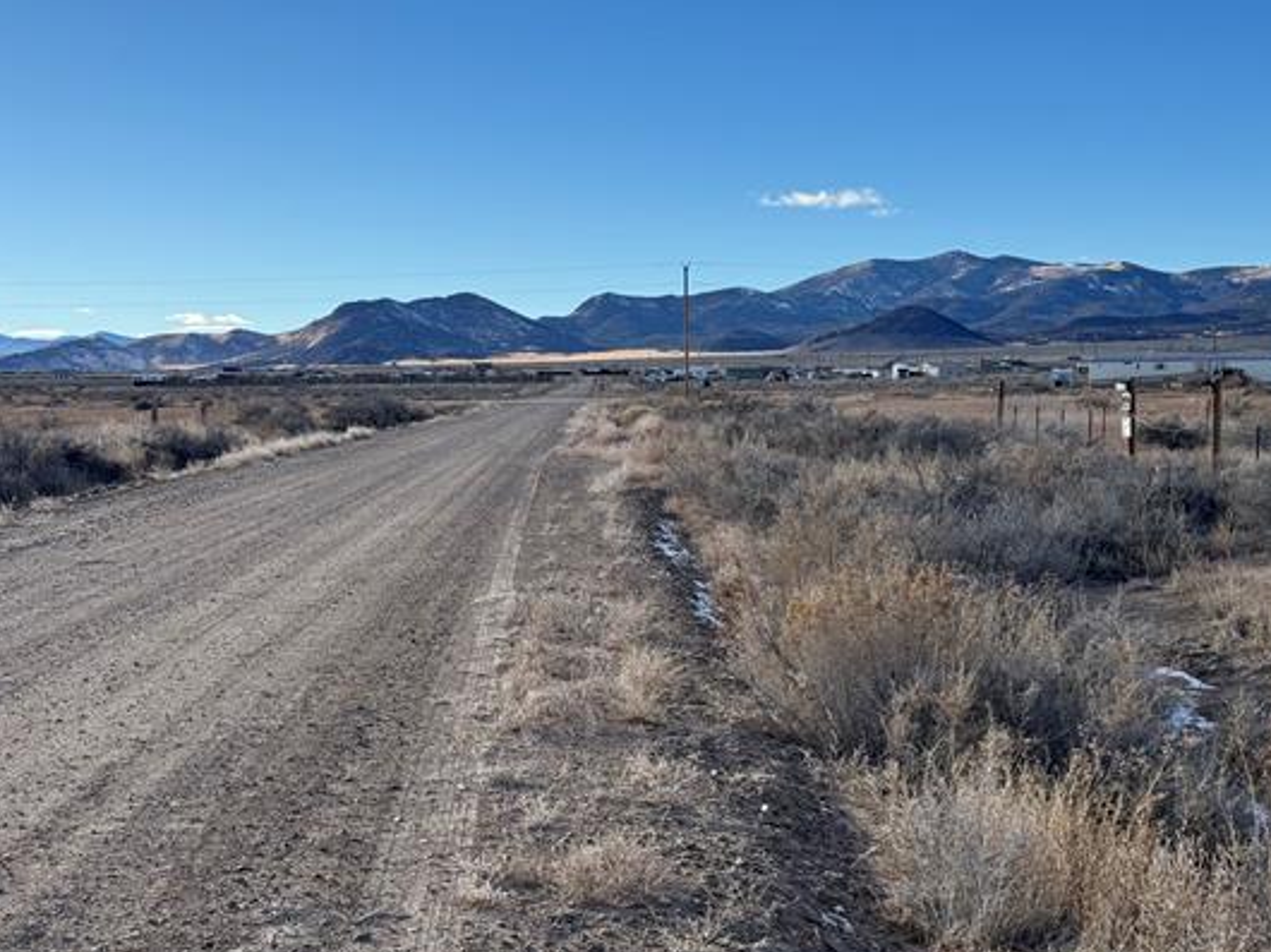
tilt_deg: -3.3
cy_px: 525
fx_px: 2129
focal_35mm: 58
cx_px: 530
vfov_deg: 25.2
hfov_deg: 33.2
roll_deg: +0.2
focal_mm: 6.76
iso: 64
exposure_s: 1/3425
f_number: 1.78
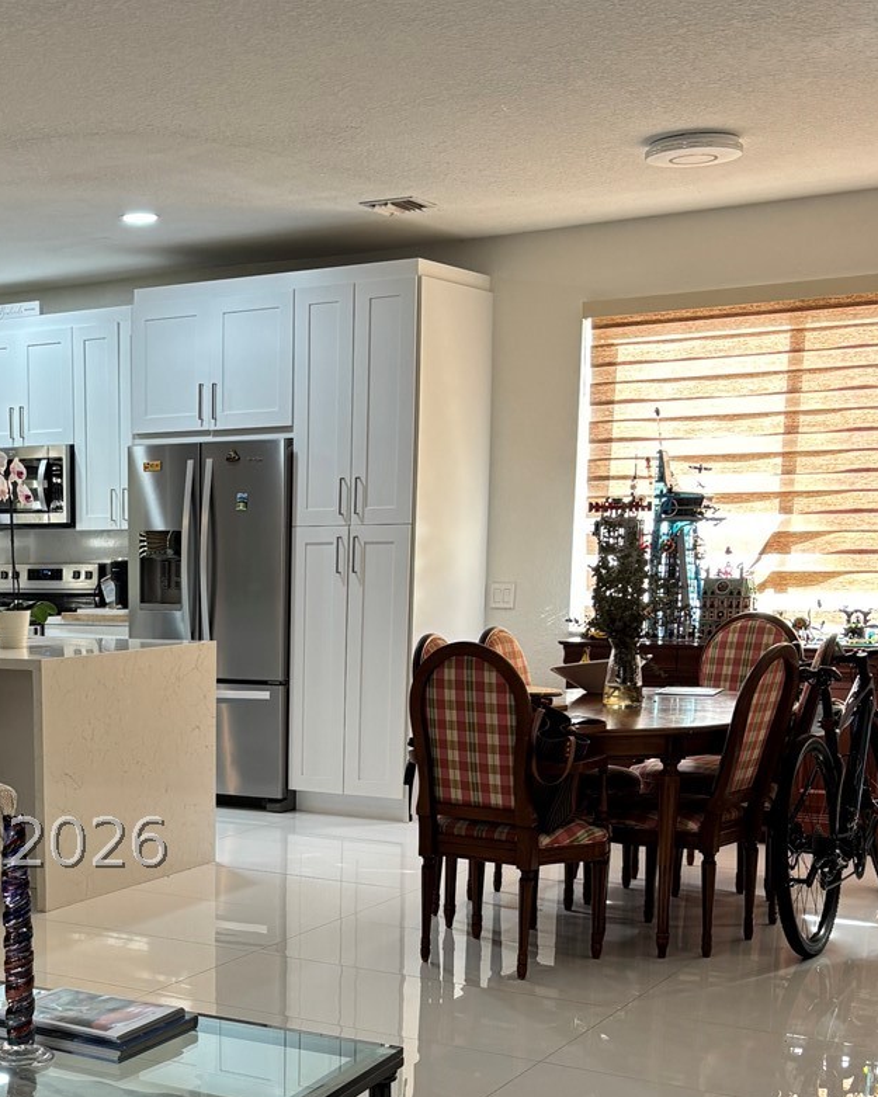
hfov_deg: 28.0
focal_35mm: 52
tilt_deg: -11.1
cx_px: 84
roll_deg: -0.4
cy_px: 843
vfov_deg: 35.1
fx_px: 1689
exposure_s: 1/60
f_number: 1.6
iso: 80
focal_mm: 5.96
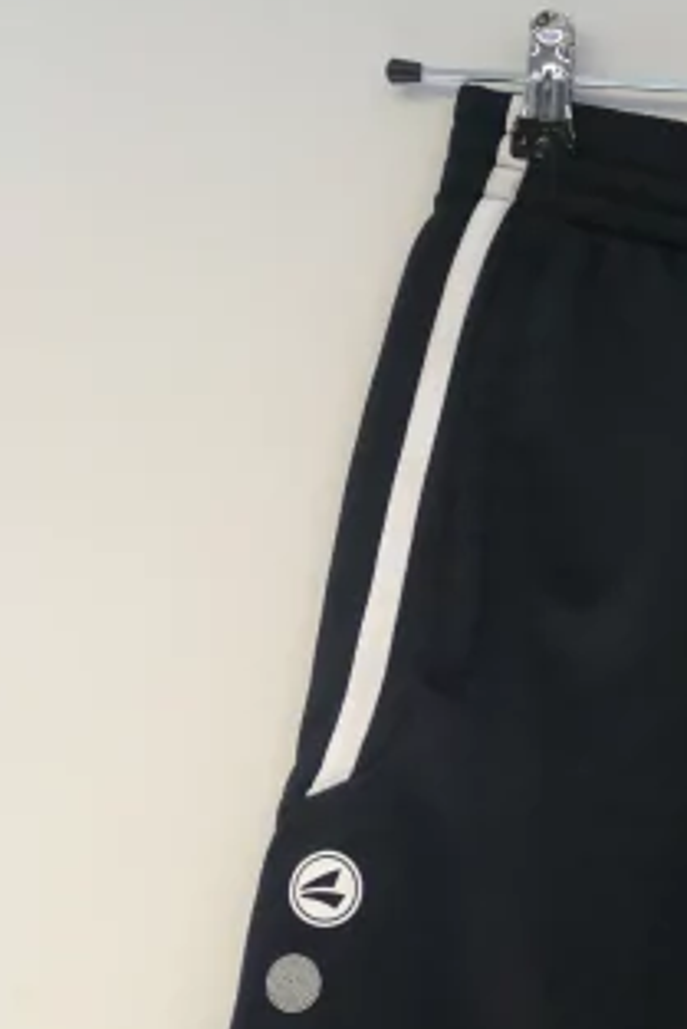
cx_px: 863
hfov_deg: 11.2
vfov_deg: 16.9
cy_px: 815
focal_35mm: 120
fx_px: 3431
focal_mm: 17
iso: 1000
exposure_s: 1/80
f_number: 3.3
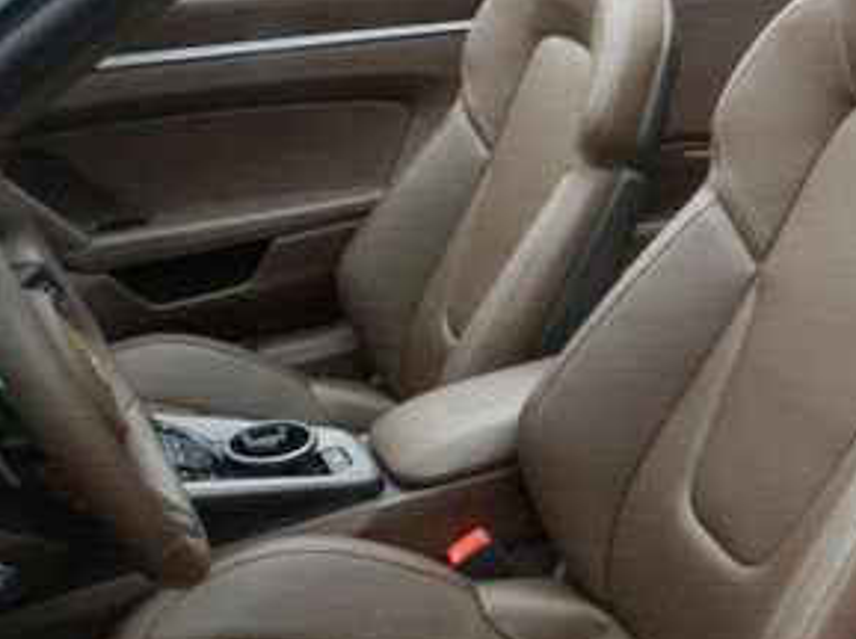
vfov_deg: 28.3
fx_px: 1260
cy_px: 444
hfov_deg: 36.3
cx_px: 684
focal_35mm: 51
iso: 200
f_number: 8
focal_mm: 4
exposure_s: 1/25
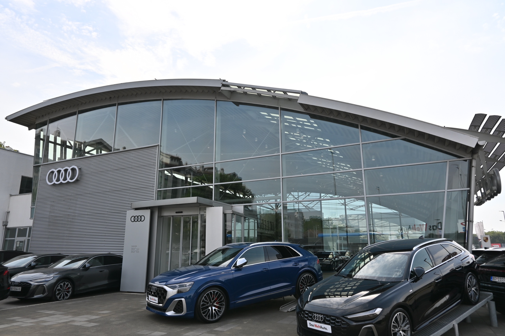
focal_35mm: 24
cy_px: 168
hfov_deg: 73.8
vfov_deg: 53.1
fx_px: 337
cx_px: 252
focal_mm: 16
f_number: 7.1
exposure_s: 1/400
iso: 100
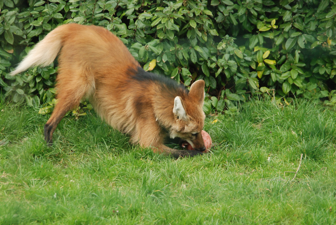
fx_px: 1710
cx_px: 168
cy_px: 112
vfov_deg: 7.5
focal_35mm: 183
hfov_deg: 11.2
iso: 1000
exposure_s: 1/500
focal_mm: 122
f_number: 5.6
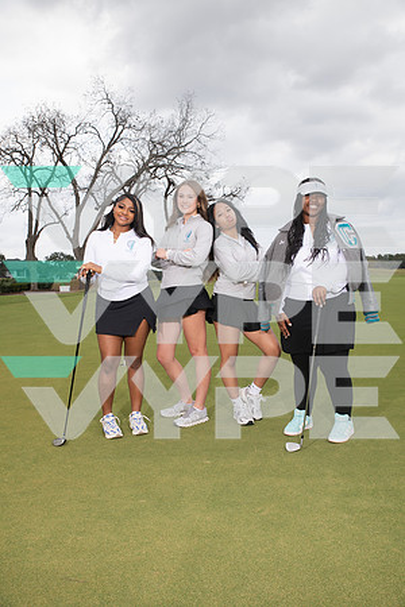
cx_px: 202
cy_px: 304
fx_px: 540
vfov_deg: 58.7
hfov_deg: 41.1
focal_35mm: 32
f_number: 6.3
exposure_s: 1/320
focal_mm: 32
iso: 100
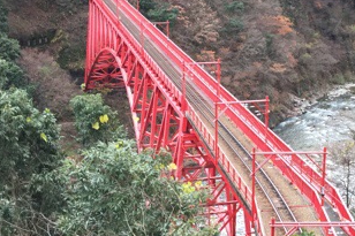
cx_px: 243
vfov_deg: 20.3
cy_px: 115
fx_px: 660
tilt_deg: -17.1
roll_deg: -3.9
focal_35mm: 67
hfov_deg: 29.8
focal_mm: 3.3
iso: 32
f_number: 2.4
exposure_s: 1/30
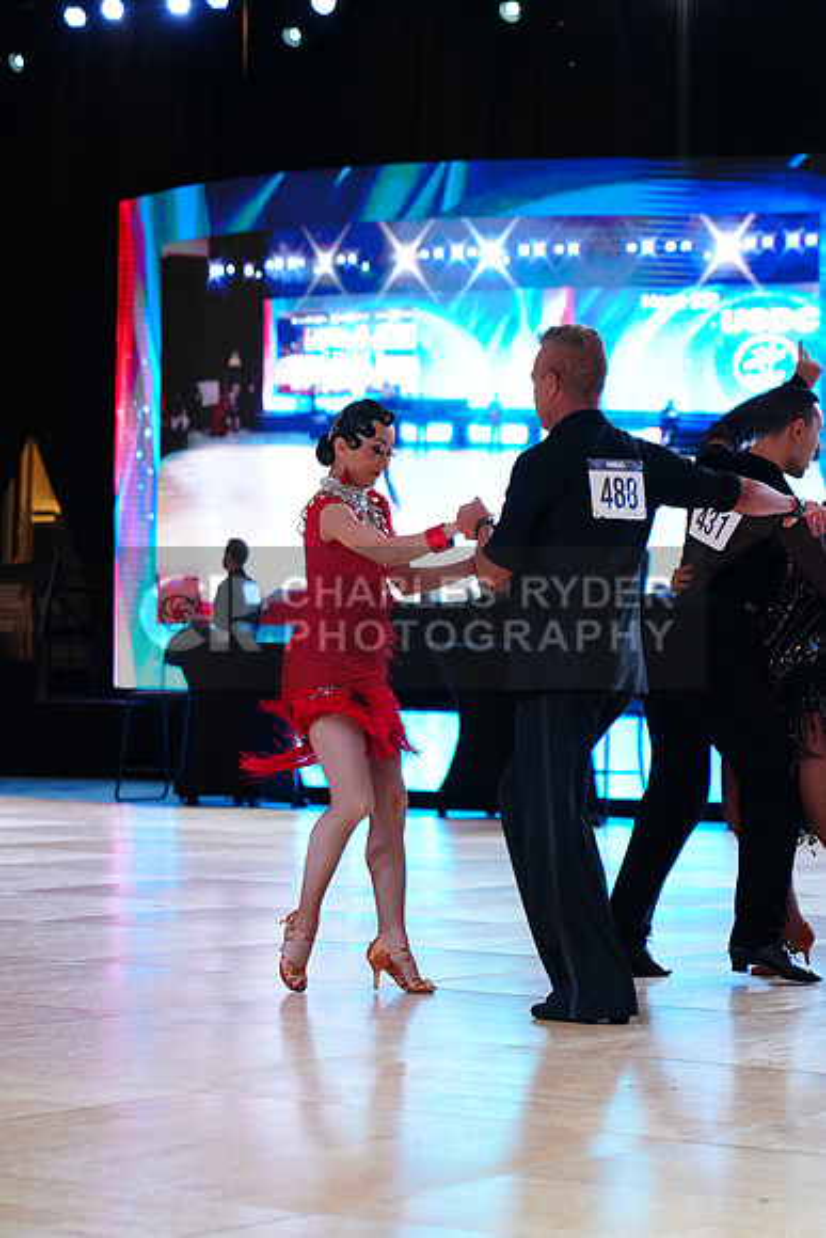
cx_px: 413
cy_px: 619
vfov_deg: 19.5
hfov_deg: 13.0
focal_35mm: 105
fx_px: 3611
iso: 2000
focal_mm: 105
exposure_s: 1/250
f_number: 4
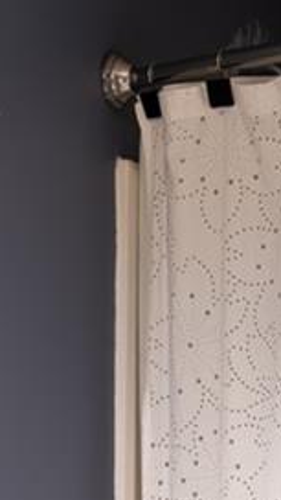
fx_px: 1960
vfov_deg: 13.4
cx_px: 112
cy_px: 831
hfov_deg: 8.2
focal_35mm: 148
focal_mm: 24
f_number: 3.2
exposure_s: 1/30
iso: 160
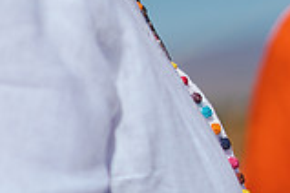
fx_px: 2497
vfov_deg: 4.4
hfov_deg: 6.5
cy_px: 311
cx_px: 456
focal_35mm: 310
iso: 125
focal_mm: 85
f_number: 2.2
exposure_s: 1/5000
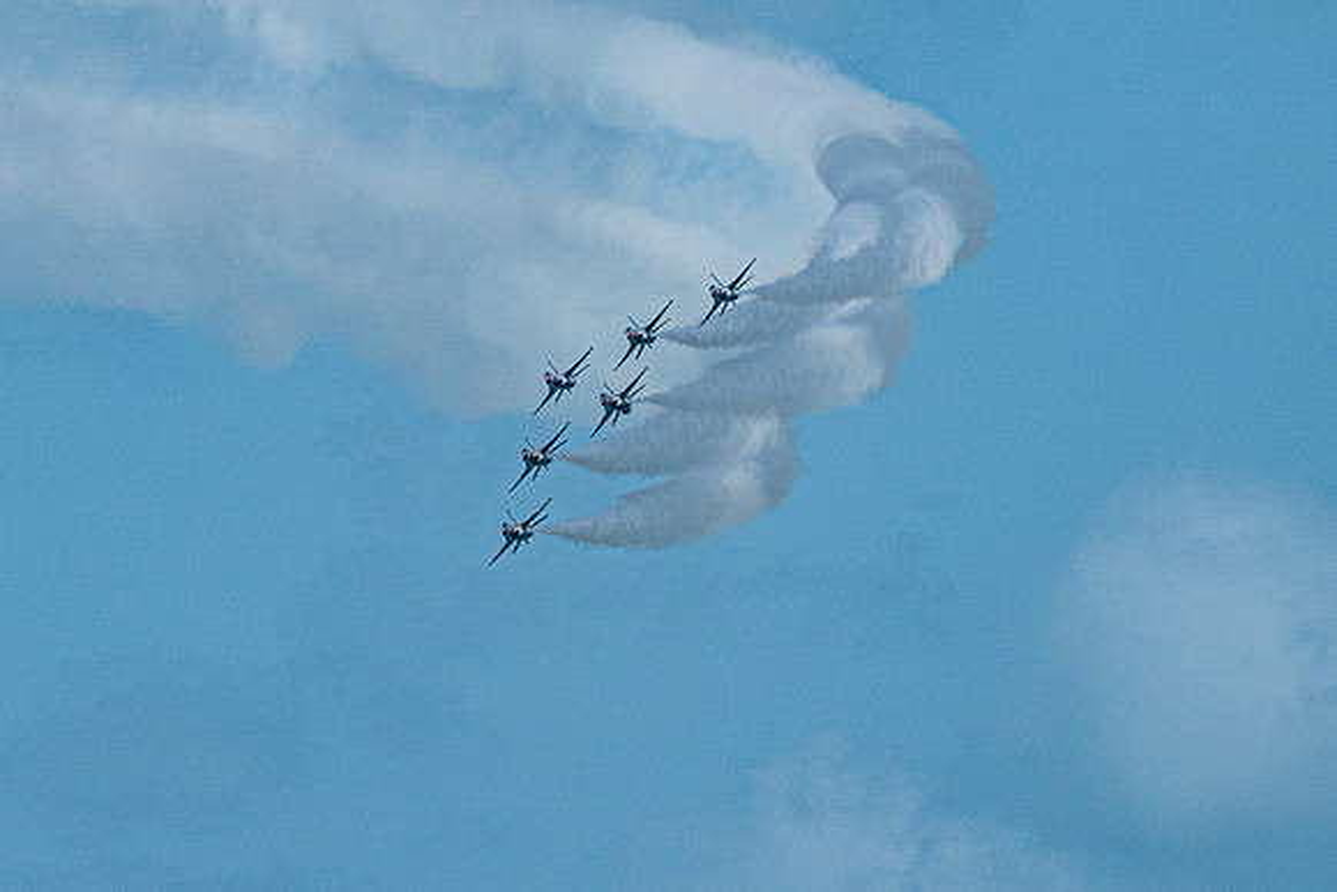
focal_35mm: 829
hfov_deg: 2.5
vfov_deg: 1.7
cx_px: 430
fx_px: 30793
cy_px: 362
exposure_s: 1/2000
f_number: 10
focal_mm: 400
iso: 640
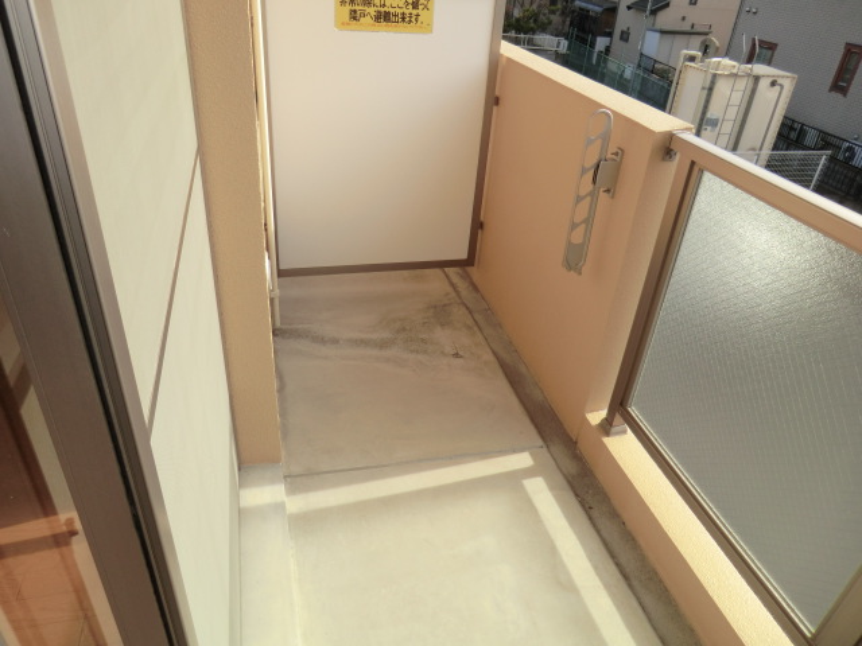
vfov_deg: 56.8
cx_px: 431
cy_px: 323
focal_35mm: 24
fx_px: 598
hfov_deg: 71.6
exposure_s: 1/400
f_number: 3.2
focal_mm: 4.3
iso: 80
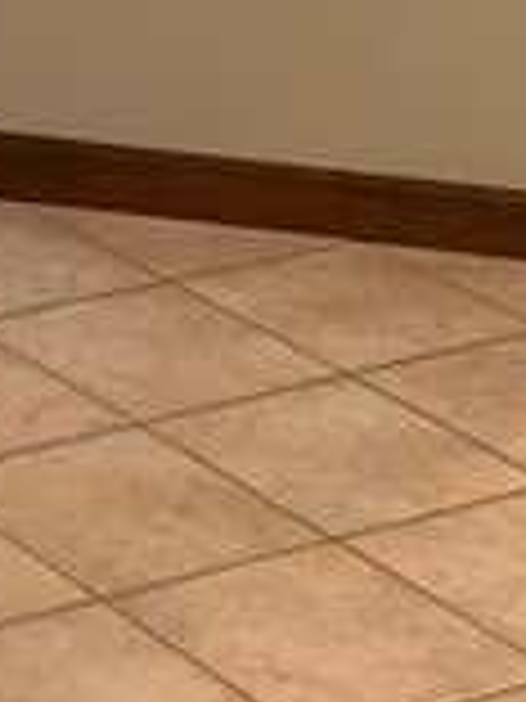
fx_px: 3465
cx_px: -931
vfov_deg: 10.8
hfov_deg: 7.8
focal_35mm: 171
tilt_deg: -7.1
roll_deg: +1.2
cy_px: -576
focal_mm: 4.25
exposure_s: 1/60
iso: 160
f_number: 1.8
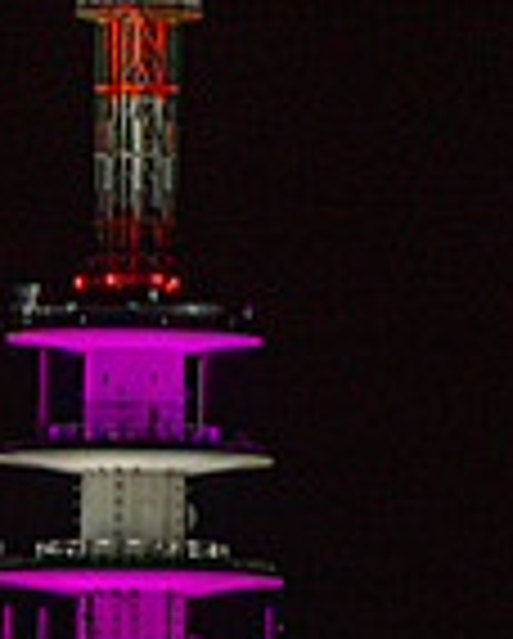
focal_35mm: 2722
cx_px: 52
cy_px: 1013
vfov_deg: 0.7
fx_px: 51549
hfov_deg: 0.6
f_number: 6.3
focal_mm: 600
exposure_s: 1/8
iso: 200
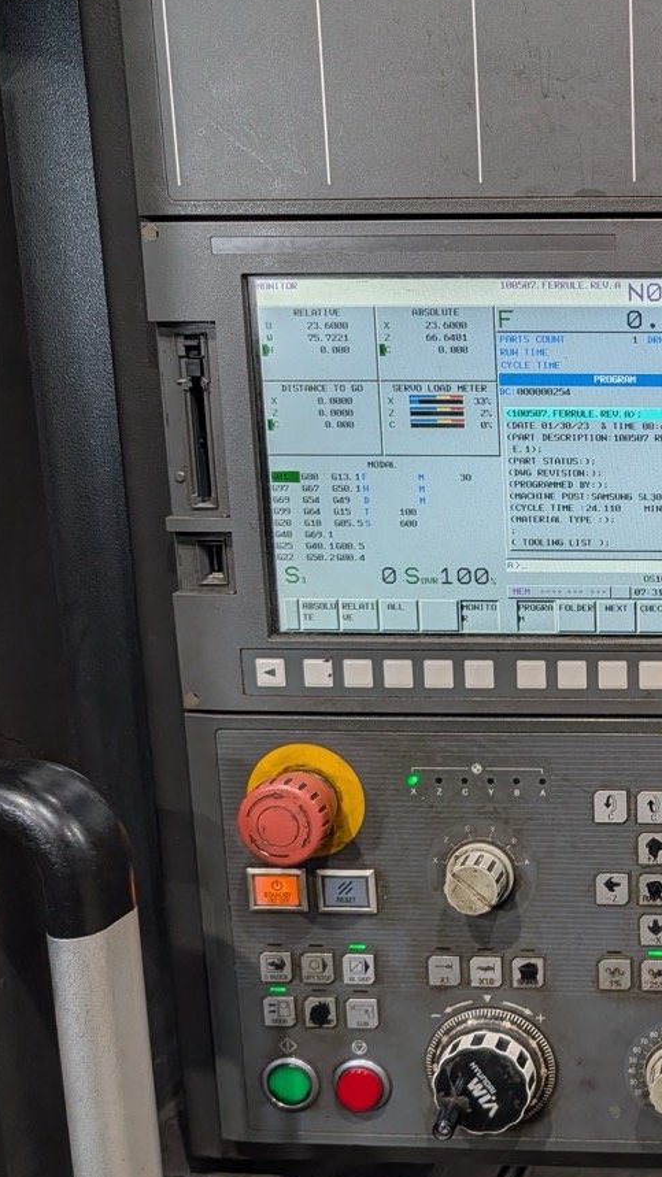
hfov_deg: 27.1
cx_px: 783
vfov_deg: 51.6
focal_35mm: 39
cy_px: 554
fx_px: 1217
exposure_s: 1/149
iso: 21
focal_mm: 6.9
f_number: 1.68
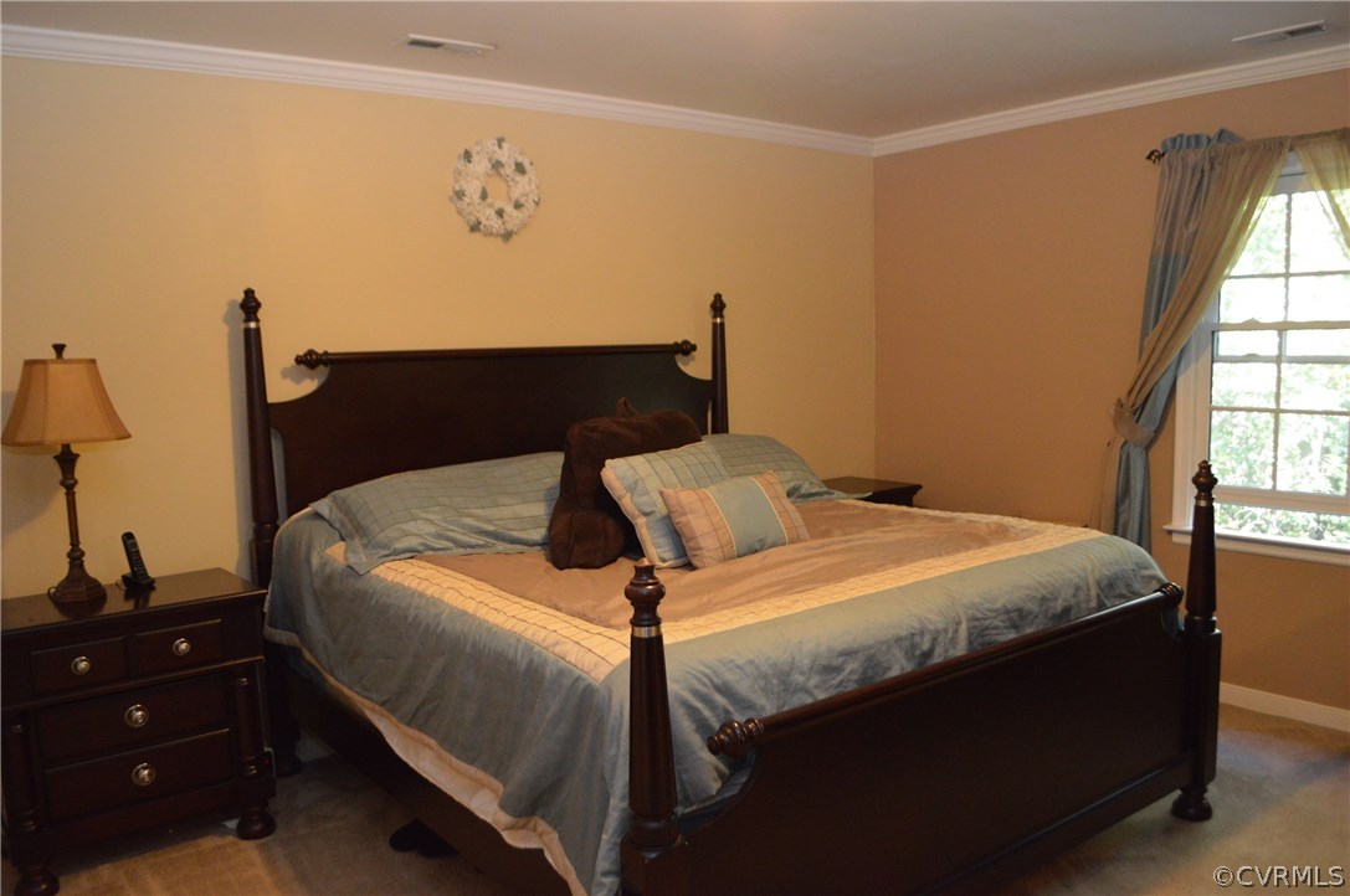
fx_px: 1011
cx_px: 675
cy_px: 448
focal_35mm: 27
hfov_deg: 67.4
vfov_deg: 47.8
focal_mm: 18
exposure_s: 1/60
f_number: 3.5
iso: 1800
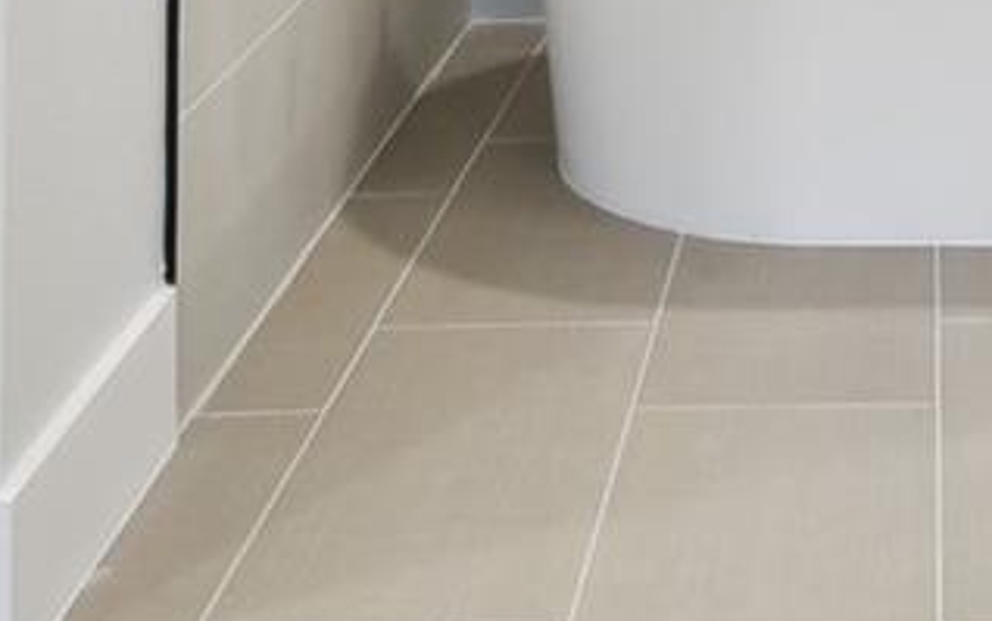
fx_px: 2082
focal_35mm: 77
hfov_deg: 23.8
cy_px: -674
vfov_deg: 13.9
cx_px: 1270
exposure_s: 1/30
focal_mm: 10
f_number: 7.1
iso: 100
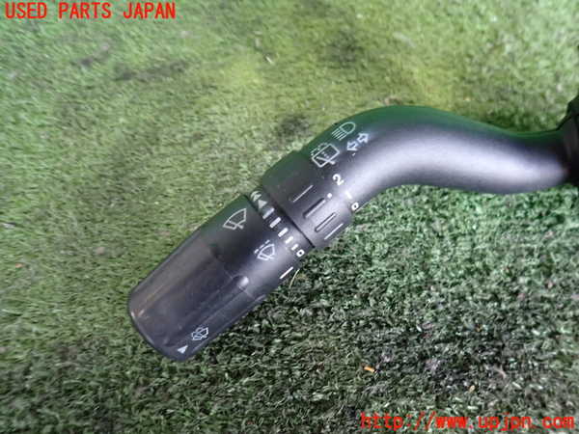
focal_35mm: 25
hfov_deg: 69.4
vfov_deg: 54.9
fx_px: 418
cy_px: 217
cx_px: 290
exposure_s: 1/30
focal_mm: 4.5
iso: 500
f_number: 2
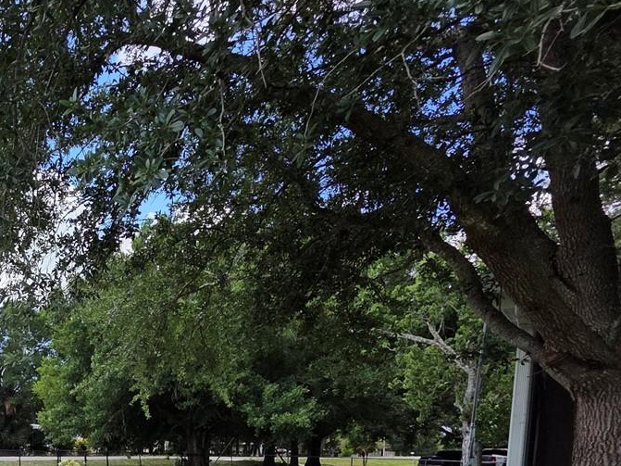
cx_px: -58
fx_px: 556
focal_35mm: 31
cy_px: 478
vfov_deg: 39.4
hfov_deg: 44.7
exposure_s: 1/1513
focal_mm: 2.2
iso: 40
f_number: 1.9
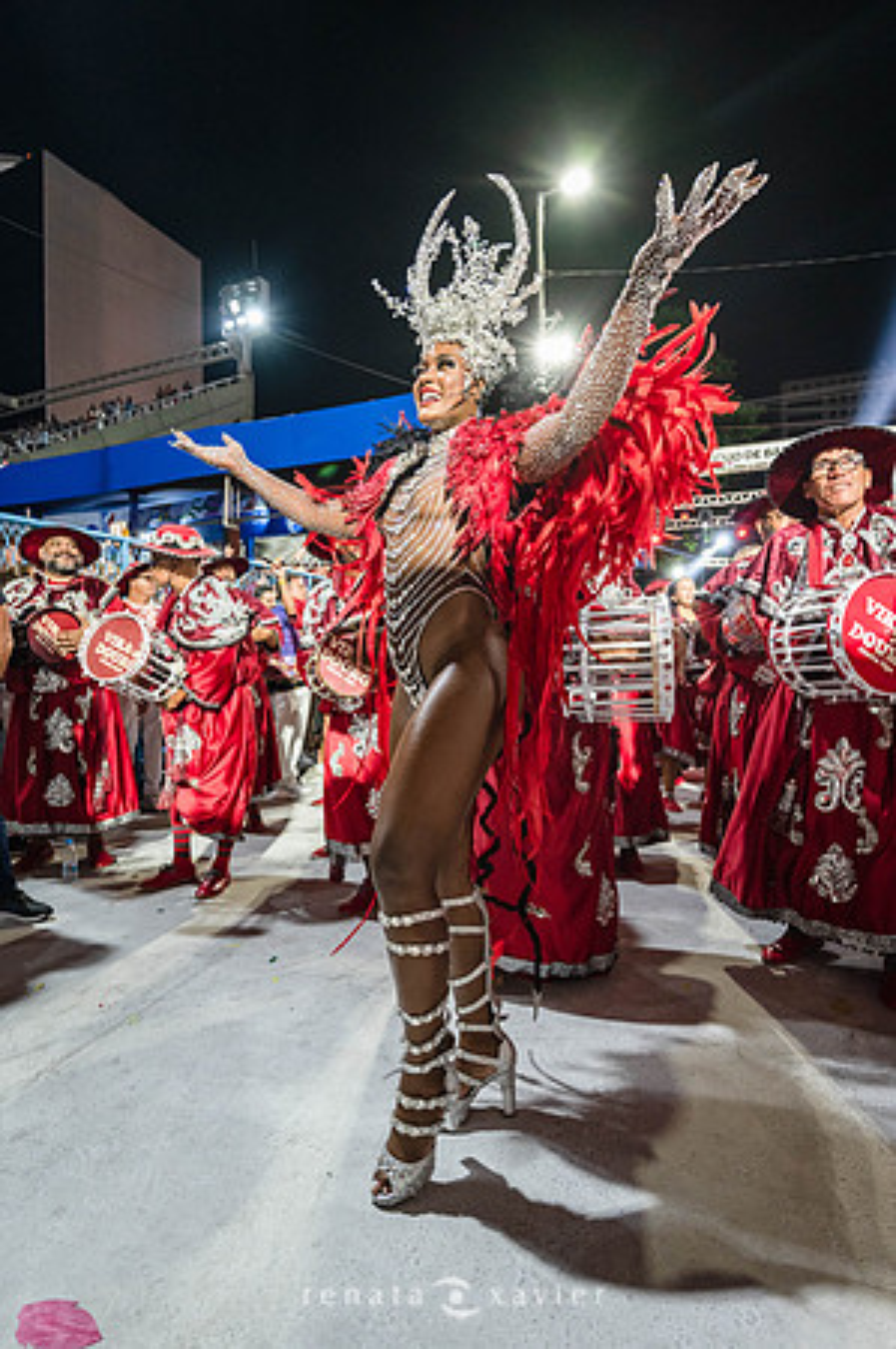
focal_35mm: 20
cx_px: 448
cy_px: 674
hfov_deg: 63.1
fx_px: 730
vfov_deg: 85.5
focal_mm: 19.5
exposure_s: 1/250
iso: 5000
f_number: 4
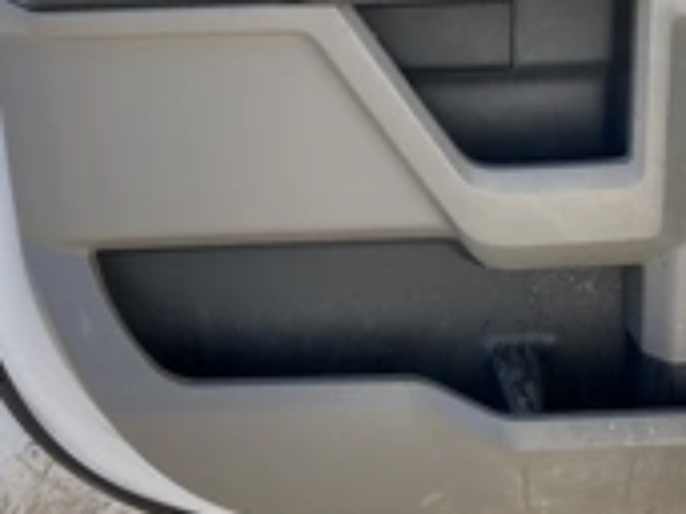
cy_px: 100
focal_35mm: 68
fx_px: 1347
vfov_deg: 21.3
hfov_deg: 28.5
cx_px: 409
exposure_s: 1/473
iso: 25
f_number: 1.8
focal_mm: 3
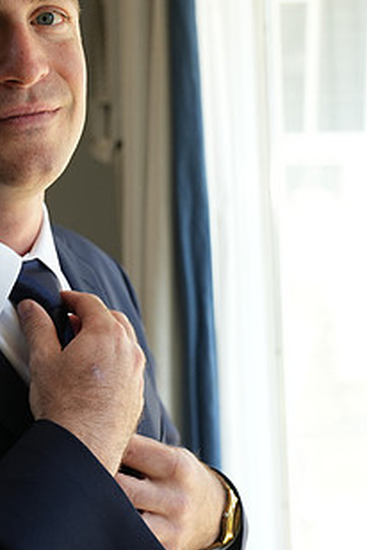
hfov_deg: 17.4
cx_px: 26
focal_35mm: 77
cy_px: 247
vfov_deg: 26.3
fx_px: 1177
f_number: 4
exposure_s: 1/200
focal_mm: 41
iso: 640
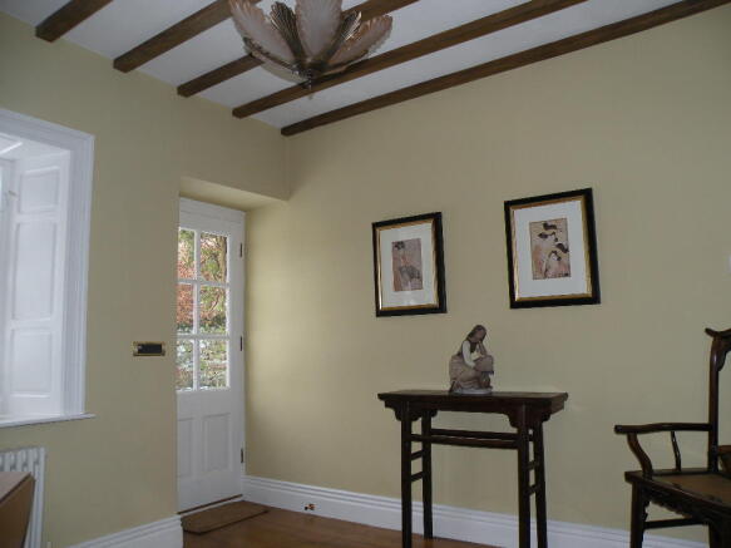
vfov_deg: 51.3
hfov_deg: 65.3
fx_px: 570
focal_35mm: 27
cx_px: 366
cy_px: 274
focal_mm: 4.7
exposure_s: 1/51.5
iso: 64
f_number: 2.8
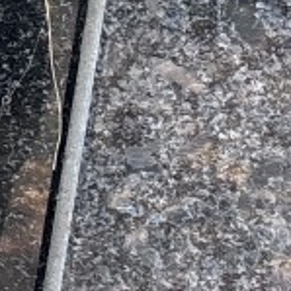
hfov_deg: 6.8
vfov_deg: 7.9
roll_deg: +0.1
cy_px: 129
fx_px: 2111
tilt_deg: -22.8
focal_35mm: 222
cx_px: -713
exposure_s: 1/121
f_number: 1.6
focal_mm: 5.96
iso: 50
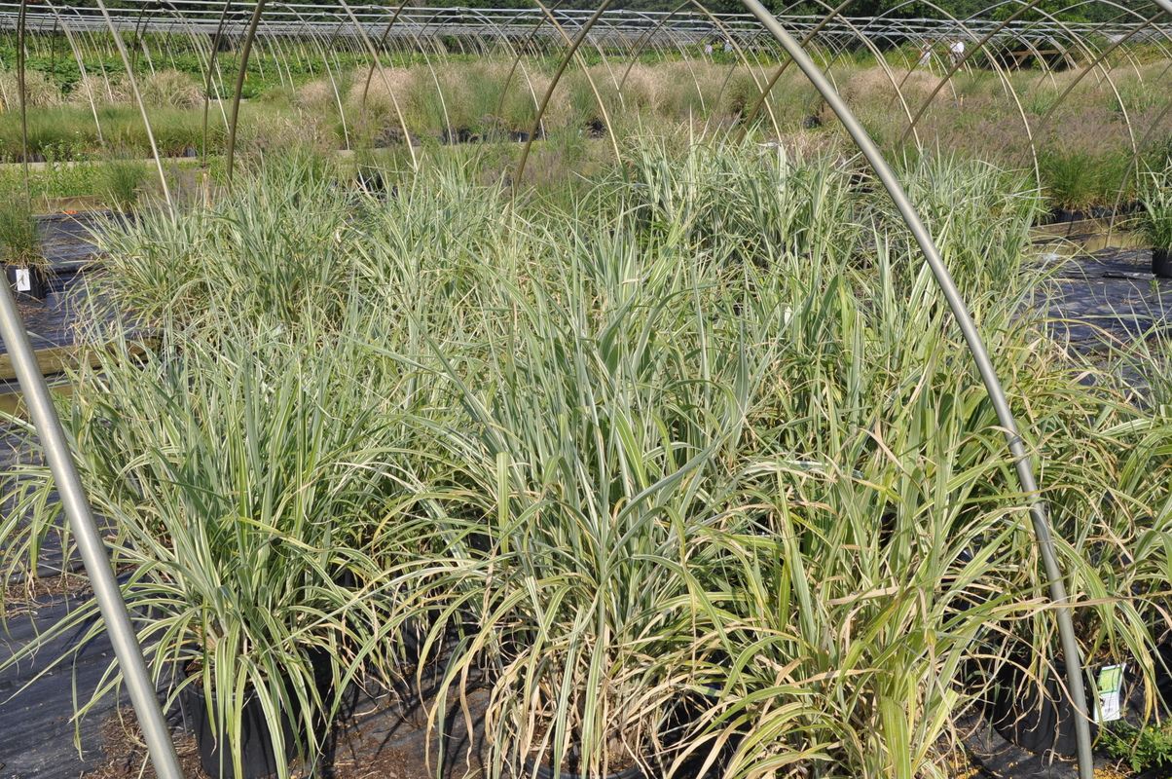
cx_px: 586
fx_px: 1073
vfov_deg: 39.9
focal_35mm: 33
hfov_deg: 57.3
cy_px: 390
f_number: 14
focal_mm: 22
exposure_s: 1/200
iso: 200
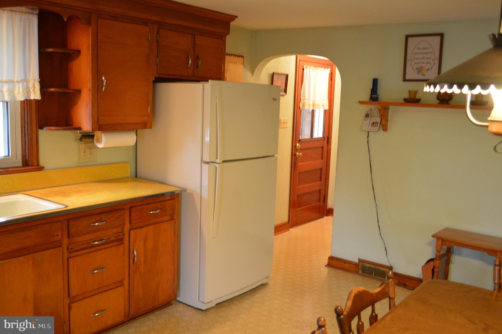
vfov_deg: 36.8
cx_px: 251
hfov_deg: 53.2
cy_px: 167
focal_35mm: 36
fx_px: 501
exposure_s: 1/10
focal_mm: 24
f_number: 4
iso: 800
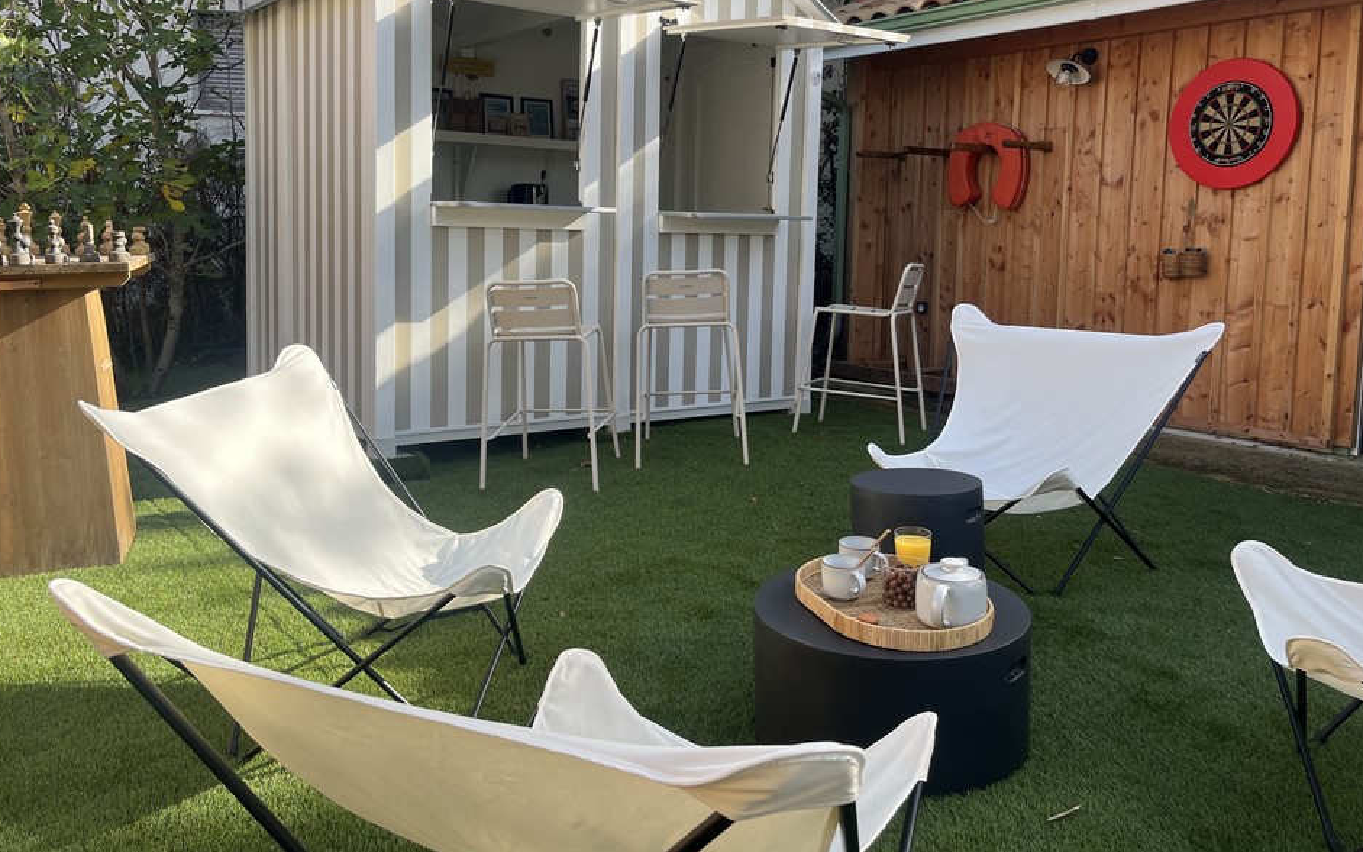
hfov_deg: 62.9
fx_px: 1114
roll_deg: -1.1
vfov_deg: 41.6
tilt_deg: -5.3
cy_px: 332
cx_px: 662
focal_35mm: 30
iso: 50
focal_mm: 5.1
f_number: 1.6
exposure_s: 1/833
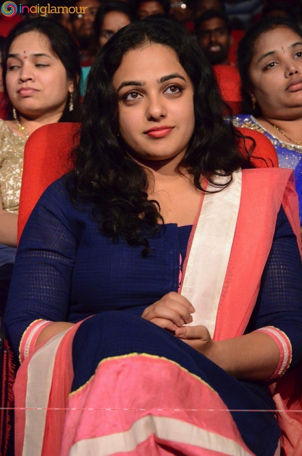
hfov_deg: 11.4
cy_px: 228
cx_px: 151
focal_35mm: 120
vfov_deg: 17.1
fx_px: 1516
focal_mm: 80
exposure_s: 1/125
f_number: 5.6
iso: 8000
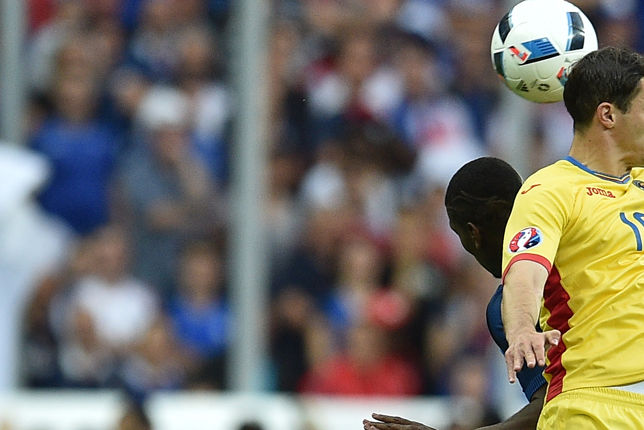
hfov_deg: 2.5
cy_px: 292
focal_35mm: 809
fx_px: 14476
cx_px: 571
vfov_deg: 1.7
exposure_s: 1/2000
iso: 1250
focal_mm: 400
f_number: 3.5
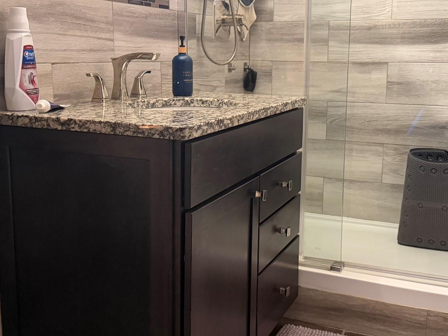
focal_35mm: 43
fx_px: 556
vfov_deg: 33.6
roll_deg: -0.3
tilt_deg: -9.8
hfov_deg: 43.8
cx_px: 248
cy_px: 147
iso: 800
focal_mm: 6.76
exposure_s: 1/60
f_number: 1.78
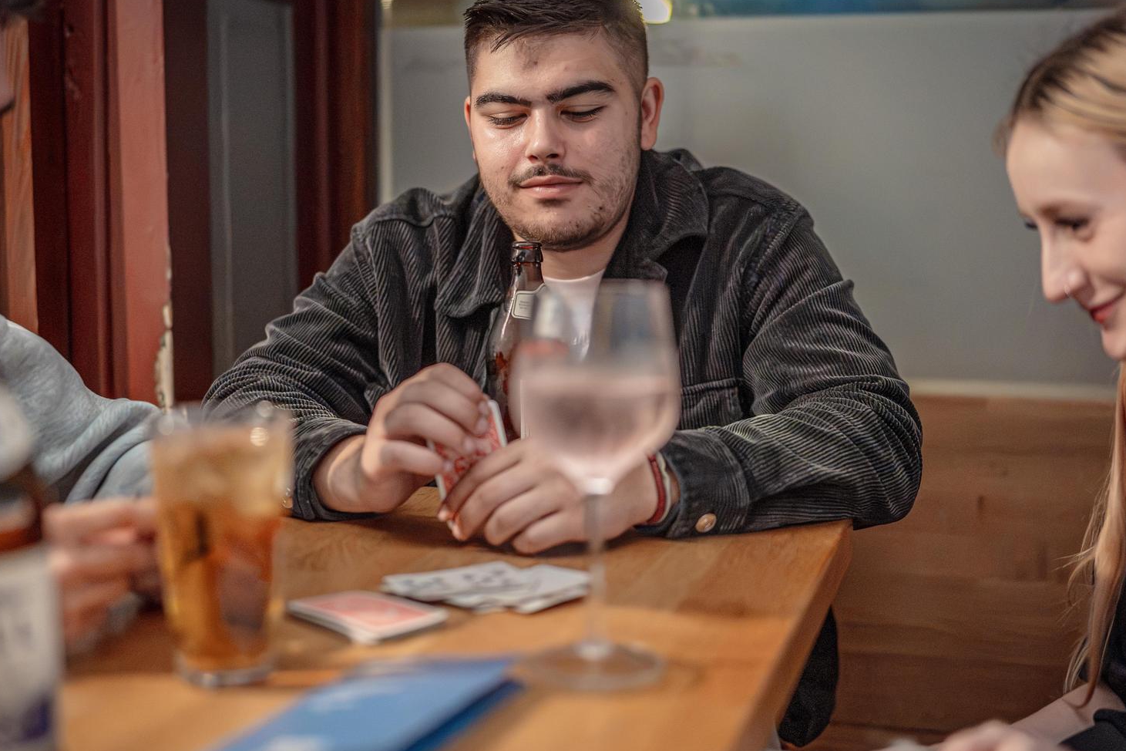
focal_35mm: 46
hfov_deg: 42.7
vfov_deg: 29.2
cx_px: 520
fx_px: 1439
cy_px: 410
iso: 12800
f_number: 1.2
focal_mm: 35
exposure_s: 1/160
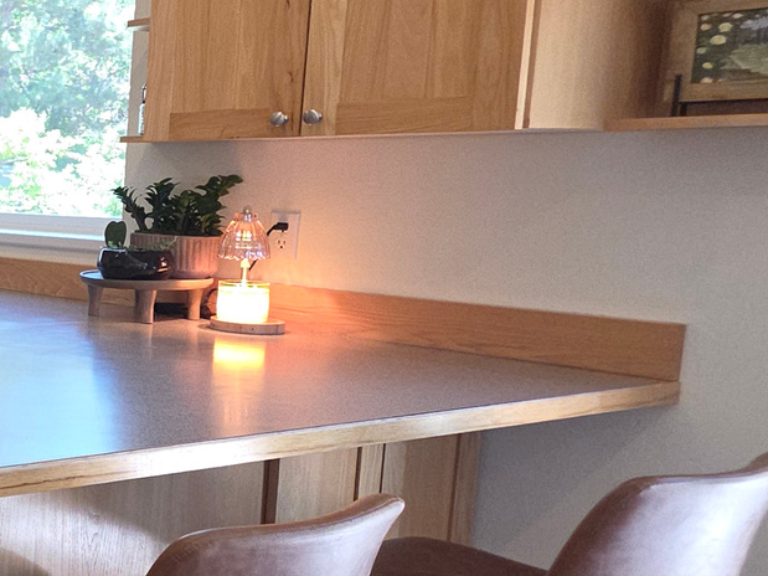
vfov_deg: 33.6
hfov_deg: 26.6
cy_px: 284
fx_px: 954
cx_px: -453
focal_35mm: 43
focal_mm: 2.2
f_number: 1.9
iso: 80
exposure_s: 1/60
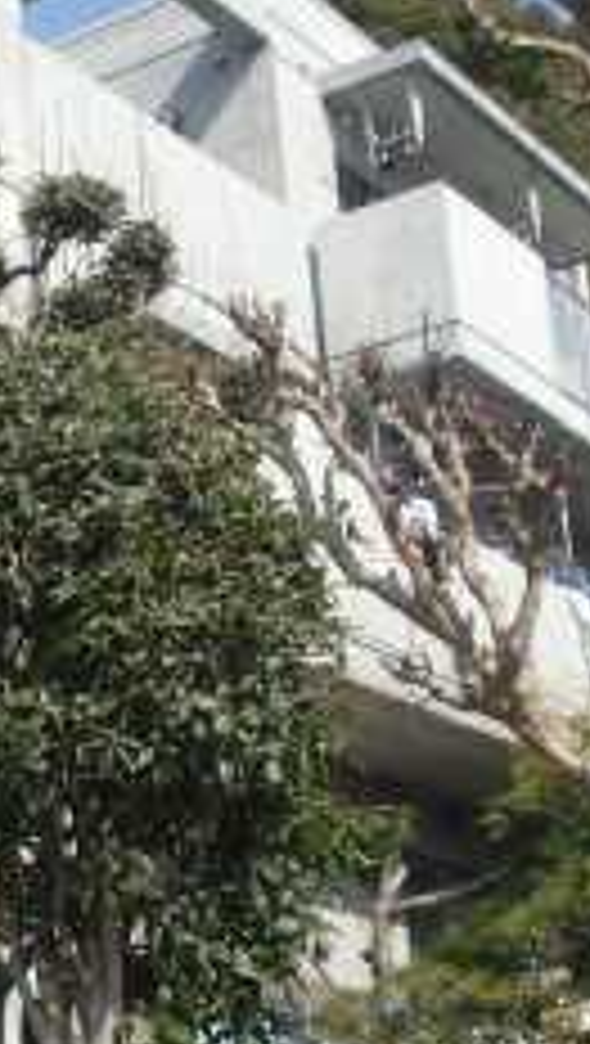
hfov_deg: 13.9
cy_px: 639
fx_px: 2329
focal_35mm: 84
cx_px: -176
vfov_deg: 25.2
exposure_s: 1/125
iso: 64
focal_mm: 4.65
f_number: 7.8
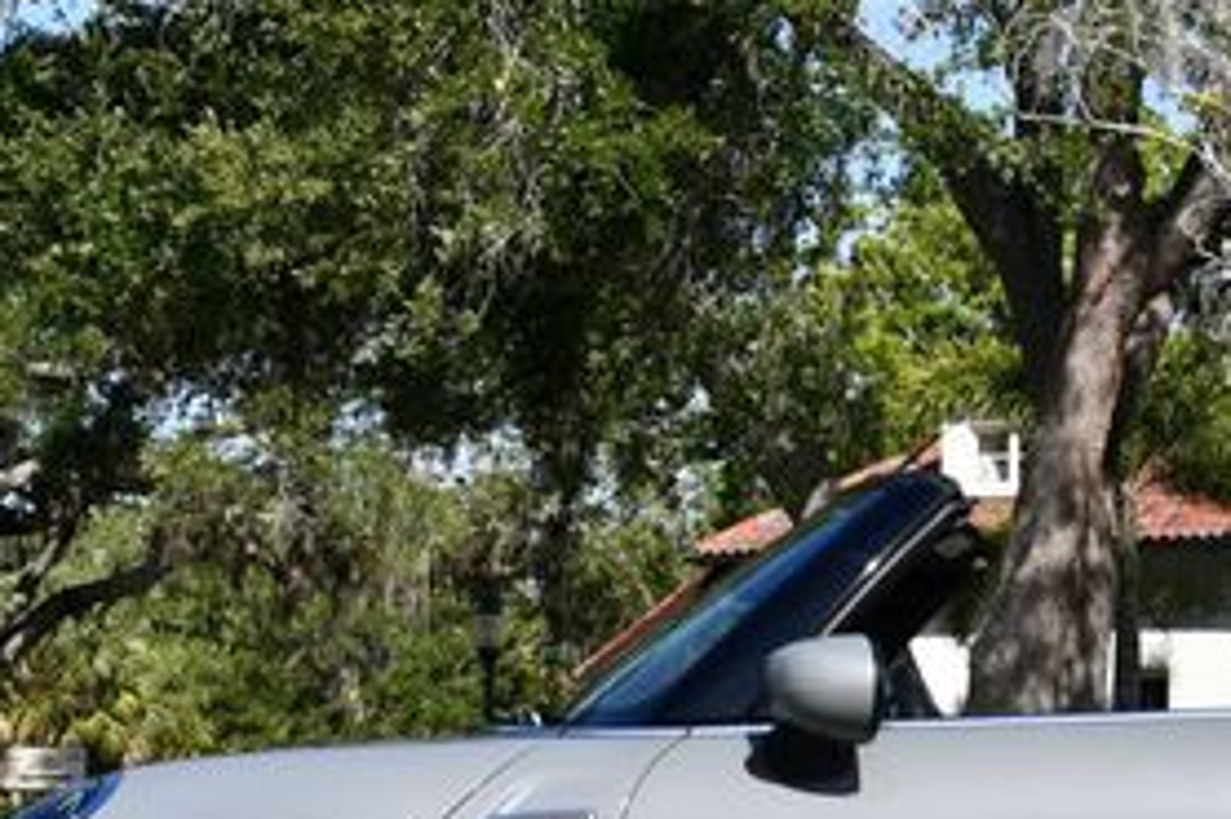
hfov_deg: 16.9
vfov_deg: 11.4
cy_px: 660
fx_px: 4101
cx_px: 1041
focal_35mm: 120
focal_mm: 26
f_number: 8
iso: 110
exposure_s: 1/250
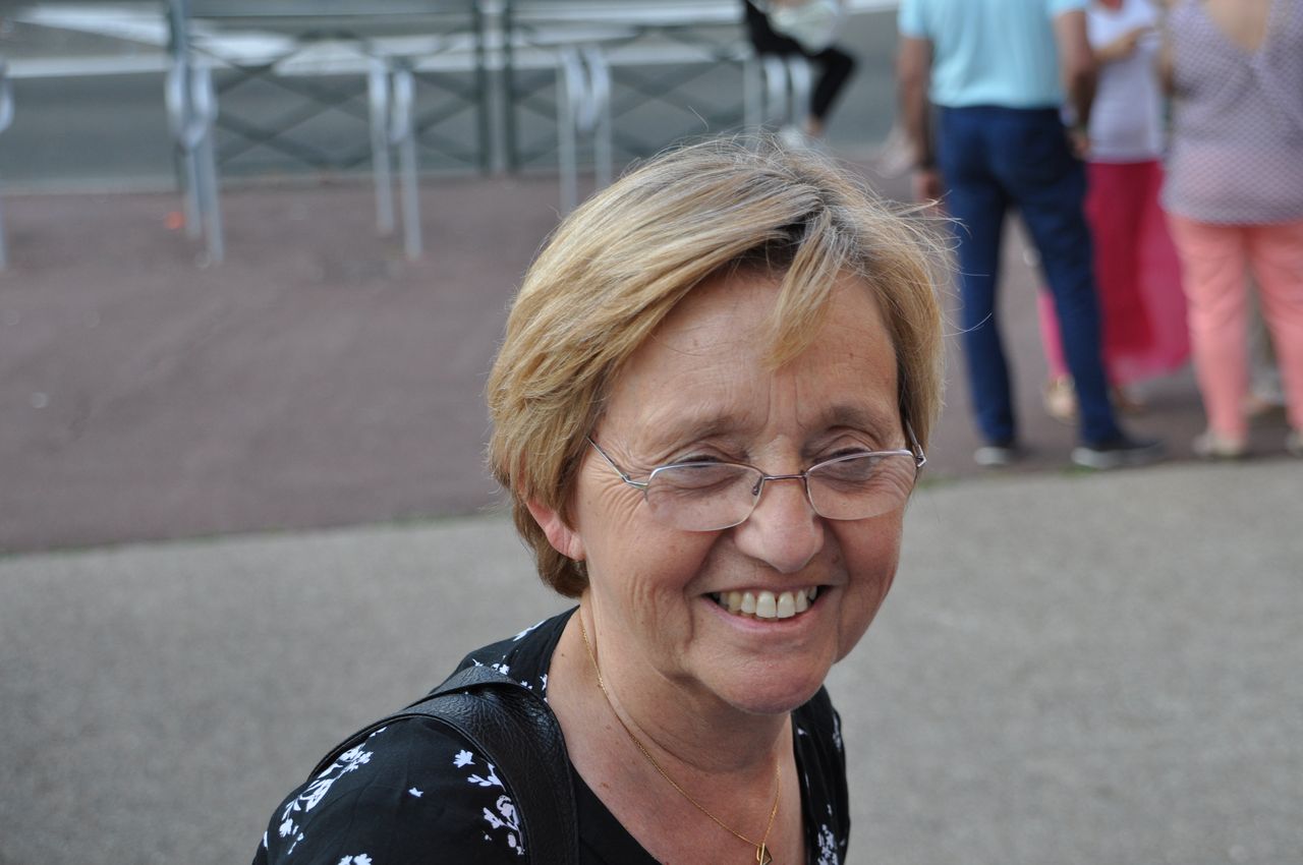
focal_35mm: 90
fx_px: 3253
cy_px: 432
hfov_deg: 22.6
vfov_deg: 15.1
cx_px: 652
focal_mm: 60
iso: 400
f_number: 5
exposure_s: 1/320
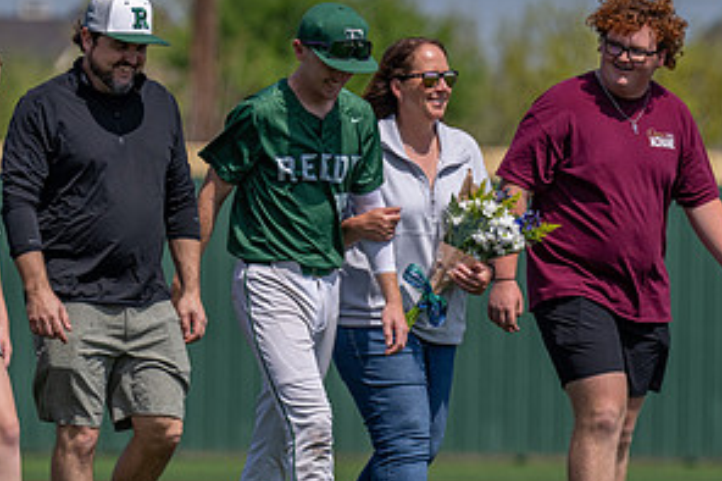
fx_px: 7476
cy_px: 266
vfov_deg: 3.7
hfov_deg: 5.5
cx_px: 327
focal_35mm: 373
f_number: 2.8
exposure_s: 1/3200
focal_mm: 160
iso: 100
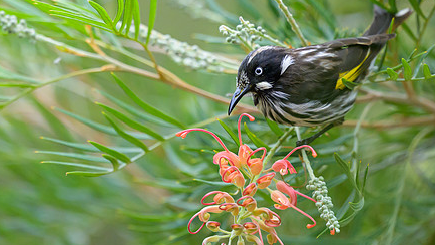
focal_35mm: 1080
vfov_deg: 1.1
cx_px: 254
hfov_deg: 2.0
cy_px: 111
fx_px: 12456
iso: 1600
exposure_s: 1/2000
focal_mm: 400
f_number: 2.8
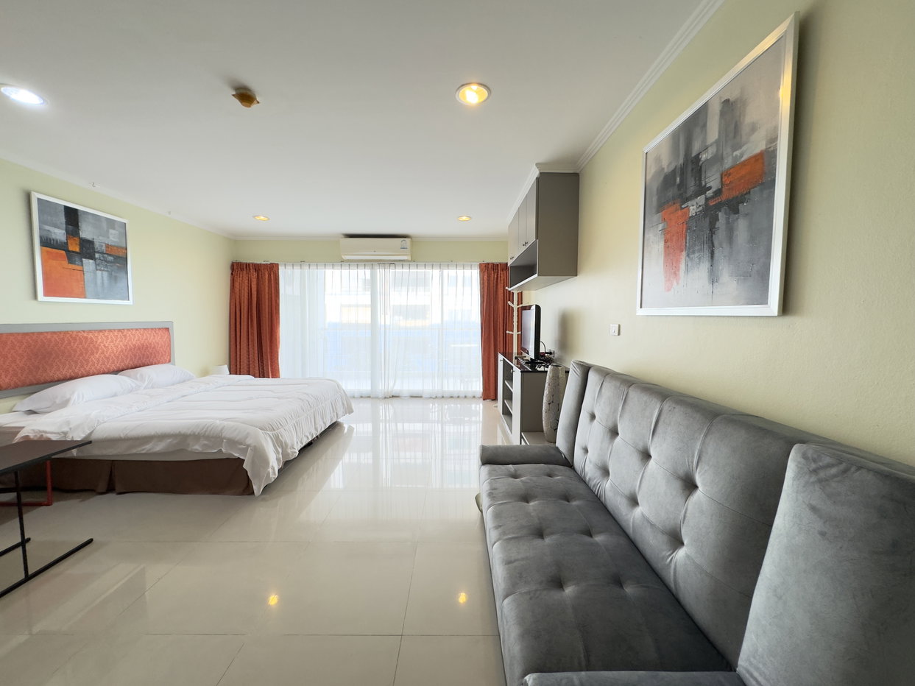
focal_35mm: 14
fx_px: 370
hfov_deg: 102.1
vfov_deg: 85.7
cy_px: 343
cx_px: 458
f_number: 2.2
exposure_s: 1/100
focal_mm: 2.22
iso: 200
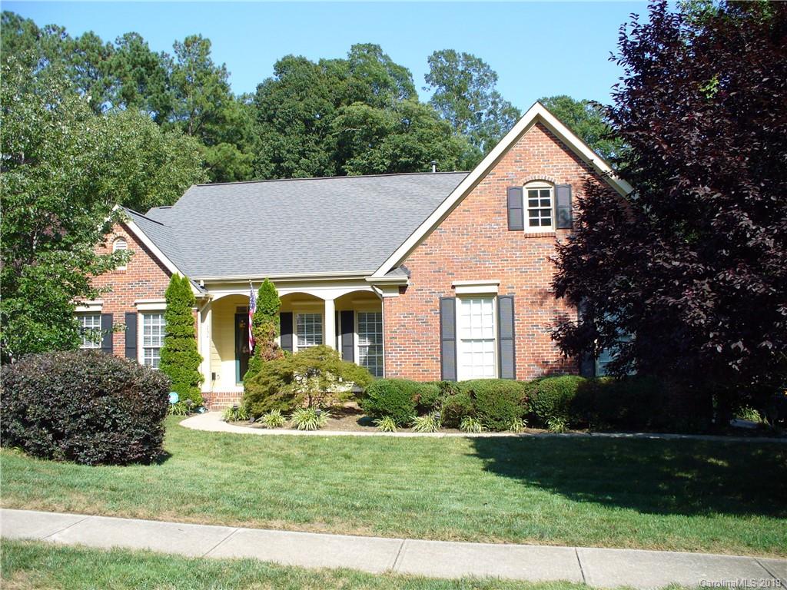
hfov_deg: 50.1
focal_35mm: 37
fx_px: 841
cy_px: 295
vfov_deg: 38.7
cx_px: 394
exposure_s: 1/200
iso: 80
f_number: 5.6
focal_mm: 6.1
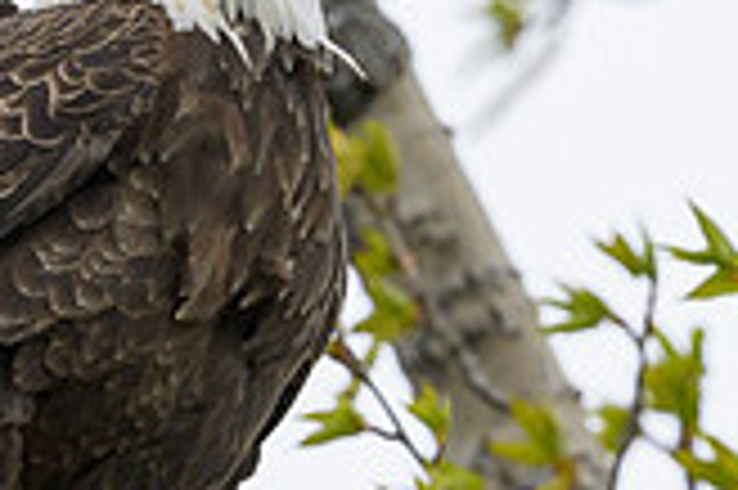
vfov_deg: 0.7
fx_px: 37743
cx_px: 207
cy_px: 128
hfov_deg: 1.1
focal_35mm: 1843
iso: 1000
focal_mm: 400
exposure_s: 1/2500
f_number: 5.6
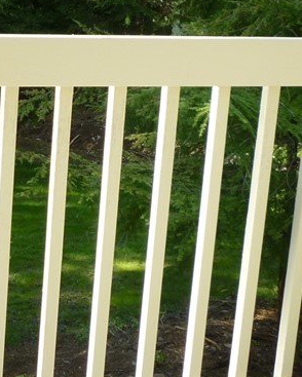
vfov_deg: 23.7
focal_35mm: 79
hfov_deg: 18.5
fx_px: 882
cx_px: -52
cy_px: 71
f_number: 3.3
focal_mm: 5.2
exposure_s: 1/160
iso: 80
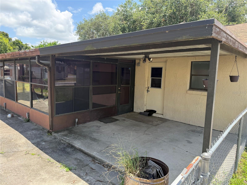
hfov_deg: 71.6
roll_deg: -2.5
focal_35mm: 24
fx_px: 171
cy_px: 92
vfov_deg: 56.8
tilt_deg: -5.9
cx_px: 124
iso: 100
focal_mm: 6.76
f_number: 1.78
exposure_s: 1/1211
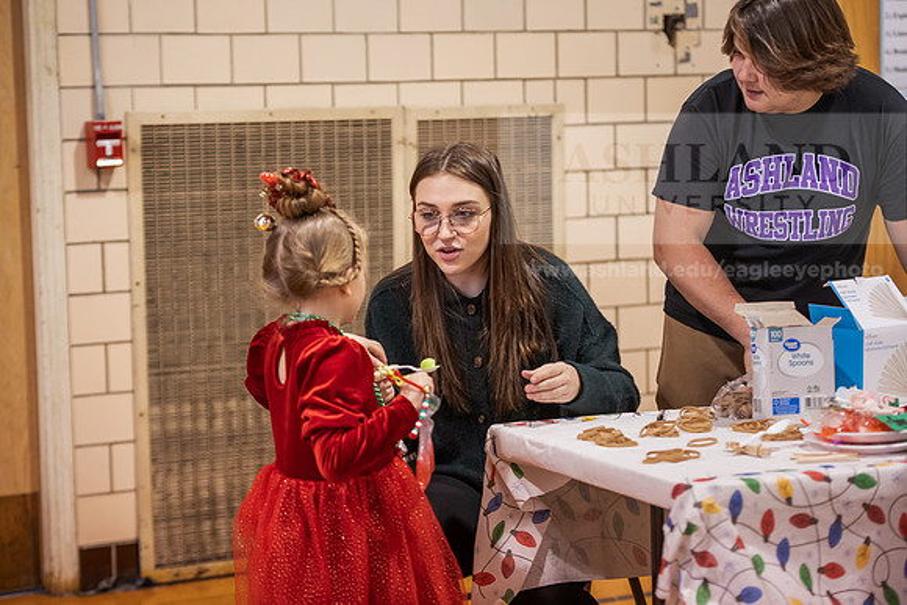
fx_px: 2394
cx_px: 454
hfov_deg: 21.5
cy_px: 302
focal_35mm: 95
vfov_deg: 14.4
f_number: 3.2
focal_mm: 95
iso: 1250
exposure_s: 1/200
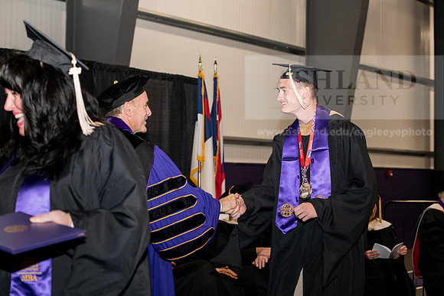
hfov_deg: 28.8
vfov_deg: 19.5
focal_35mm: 70
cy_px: 148
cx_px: 222
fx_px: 863
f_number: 5.6
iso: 1600
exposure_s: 1/200
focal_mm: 70
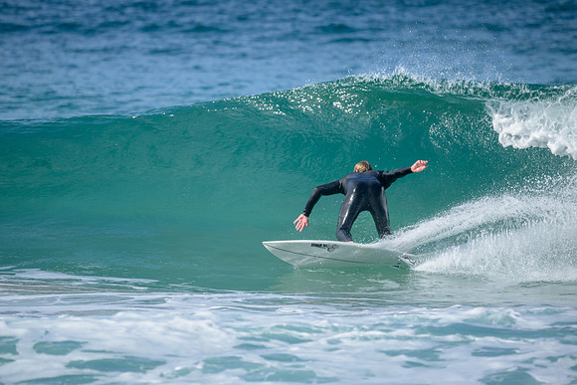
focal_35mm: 800
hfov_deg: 2.6
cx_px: 288
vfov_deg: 1.7
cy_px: 192
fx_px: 12825
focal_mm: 800
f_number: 6.3
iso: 500
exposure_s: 1/2500
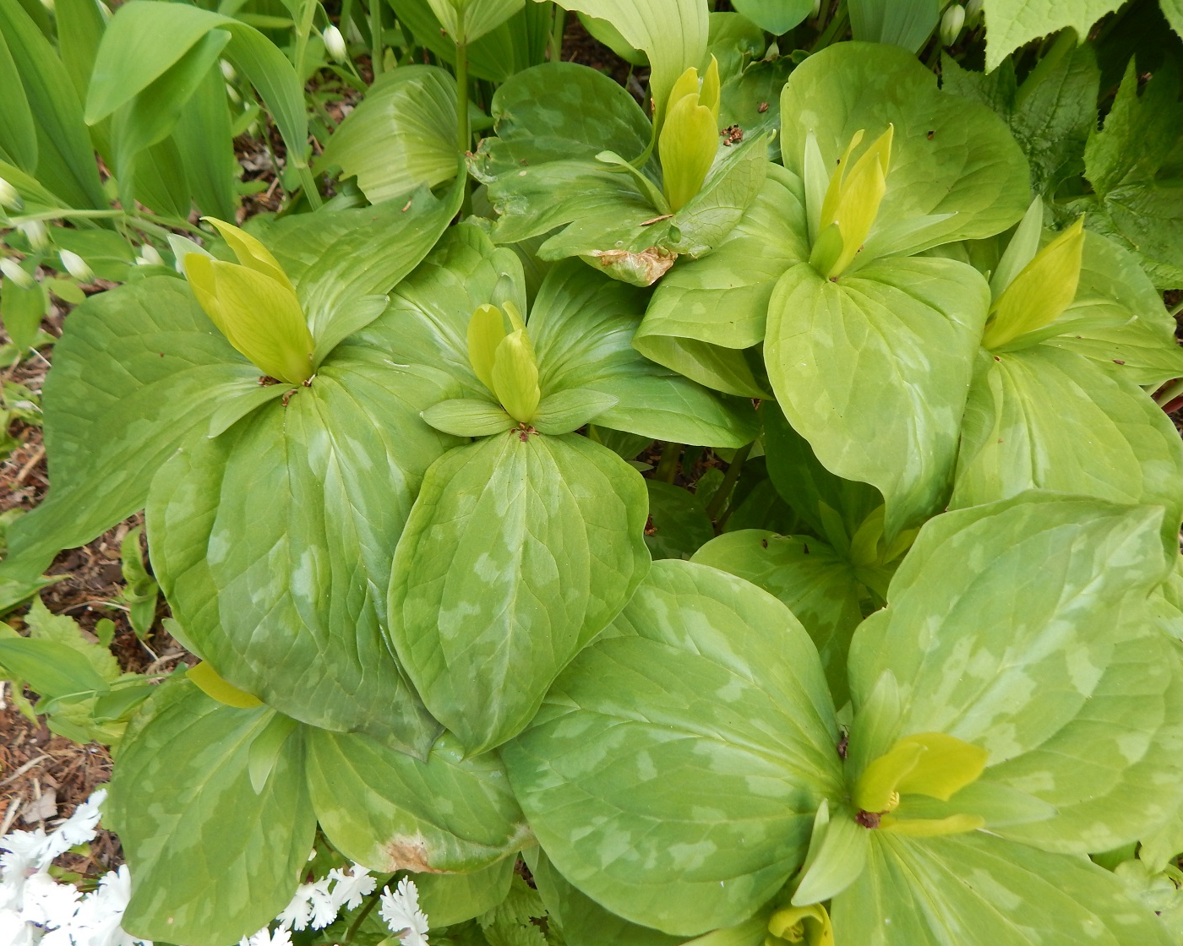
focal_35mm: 23
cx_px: 559
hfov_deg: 72.5
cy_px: 473
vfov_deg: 60.9
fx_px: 805
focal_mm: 4
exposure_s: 1/200
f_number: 3
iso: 125
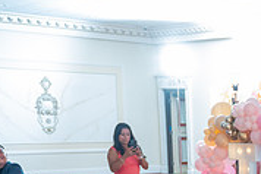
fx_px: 668
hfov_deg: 19.6
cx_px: 376
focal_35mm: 92
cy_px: 260
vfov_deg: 14.0
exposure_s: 1/100
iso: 400
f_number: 2.8
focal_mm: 24
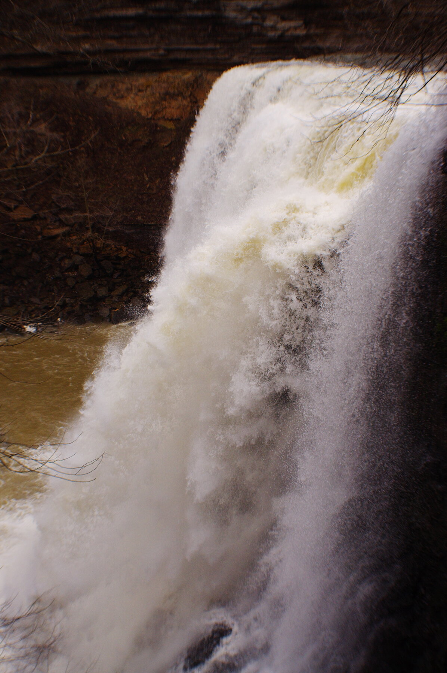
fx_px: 971
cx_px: 224
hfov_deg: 25.9
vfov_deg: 38.2
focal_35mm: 52
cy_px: 336
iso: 200
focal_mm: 35
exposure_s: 1/250
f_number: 4.5
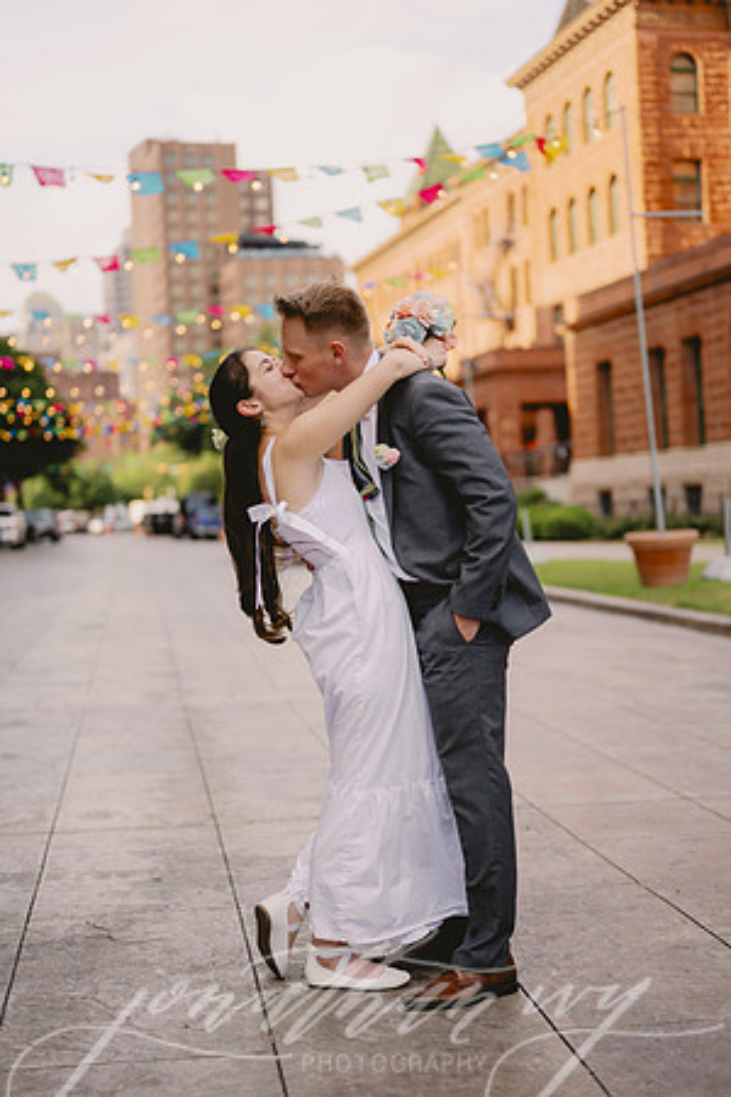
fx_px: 1523
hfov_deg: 27.0
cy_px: 548
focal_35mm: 50
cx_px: 366
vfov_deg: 39.6
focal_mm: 50
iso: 100
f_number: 1.8
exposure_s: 1/1000
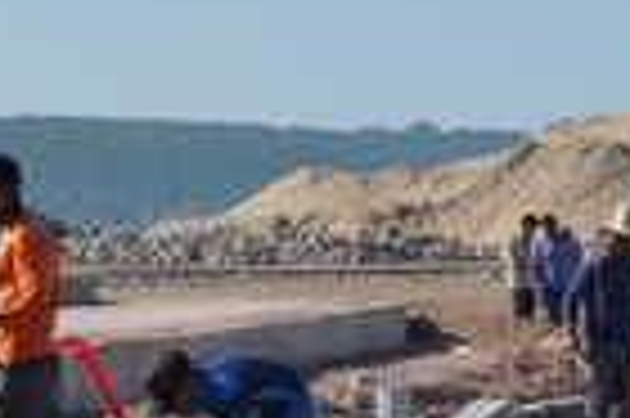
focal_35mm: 275
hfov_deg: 7.4
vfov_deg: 5.0
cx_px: 909
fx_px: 4807
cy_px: 276
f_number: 10
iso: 200
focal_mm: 40
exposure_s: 1/400
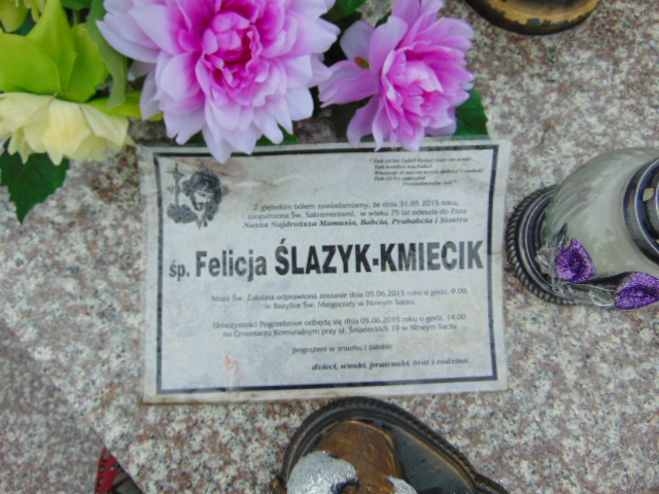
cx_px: 330
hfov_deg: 69.4
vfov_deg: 54.9
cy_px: 247
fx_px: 476
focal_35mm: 25
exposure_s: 1/160
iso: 80
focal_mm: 4.5
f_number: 3
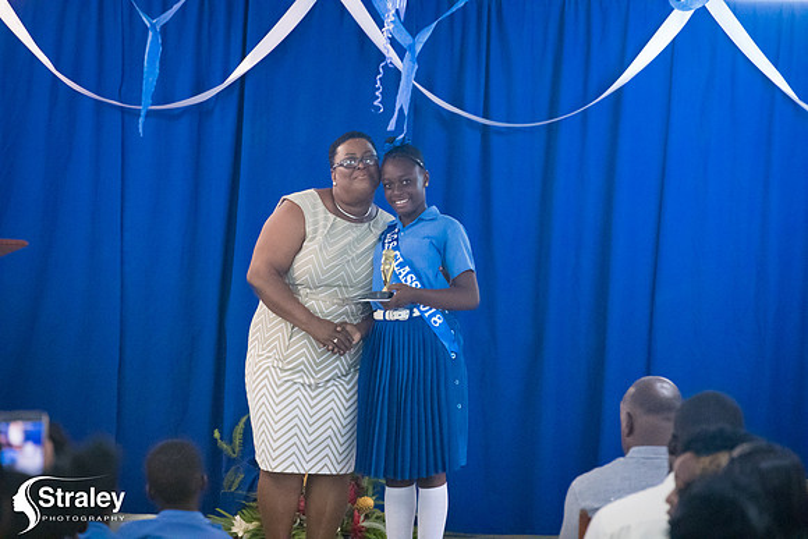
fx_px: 4490
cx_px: 404
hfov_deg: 10.3
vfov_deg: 6.9
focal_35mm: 200
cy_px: 270
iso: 22800
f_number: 6.3
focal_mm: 200
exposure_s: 1/200
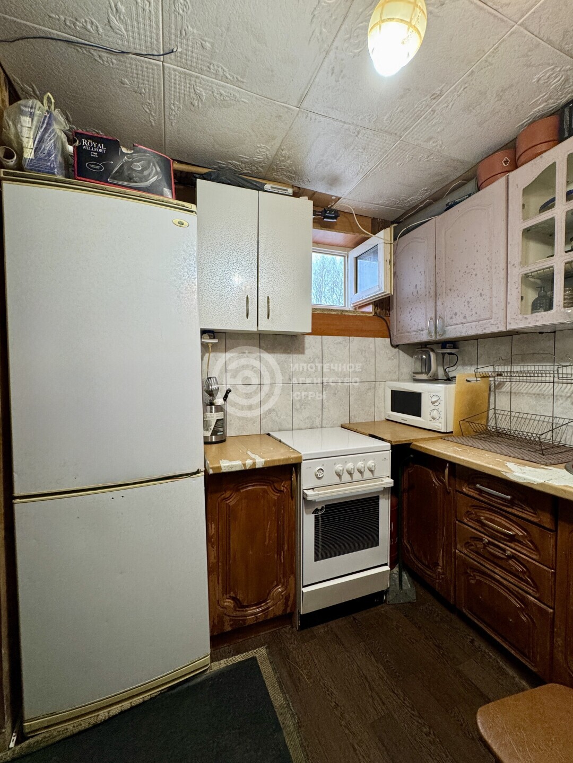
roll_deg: +0.1
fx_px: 309
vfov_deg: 102.1
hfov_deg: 85.7
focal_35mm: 14
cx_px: 286
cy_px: 382
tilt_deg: -1.4
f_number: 2.2
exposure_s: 1/100
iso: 200
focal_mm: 2.22
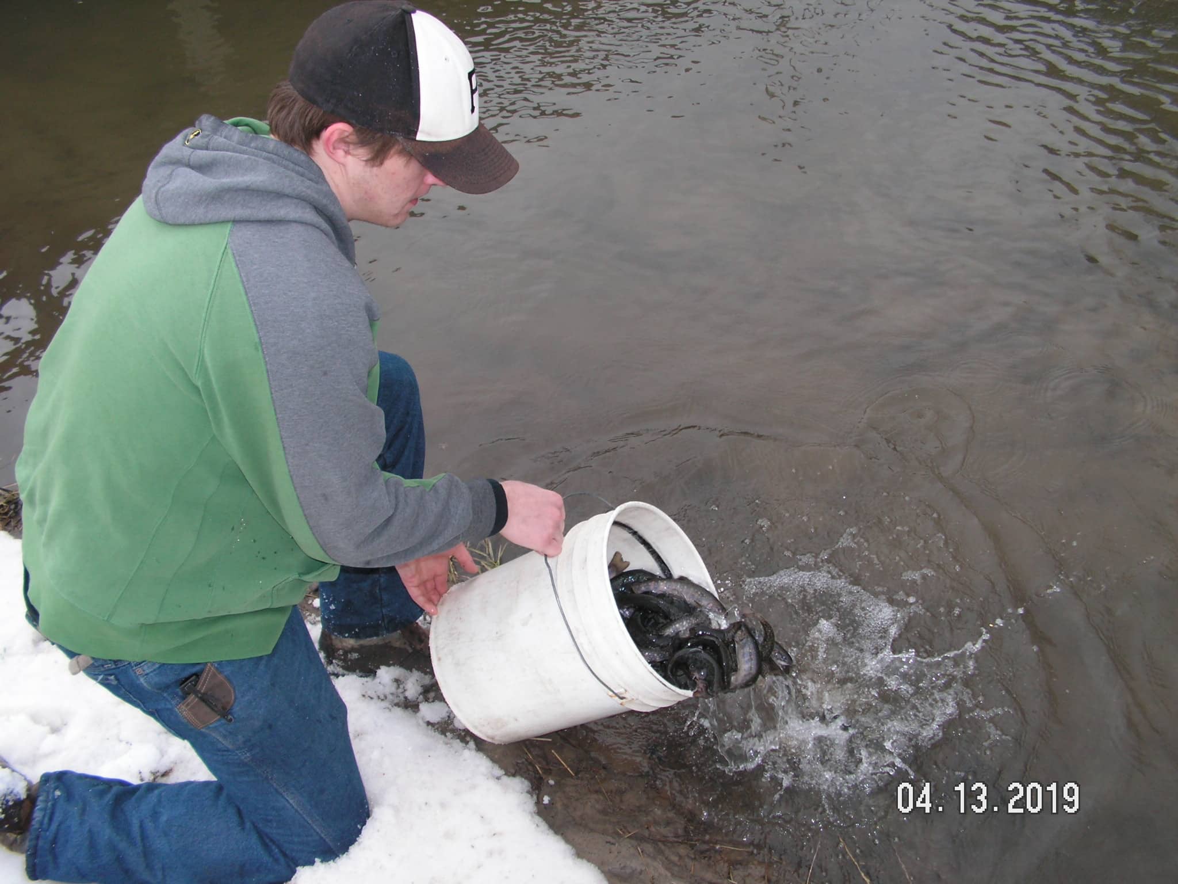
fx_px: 1225
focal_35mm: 36
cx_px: 589
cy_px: 442
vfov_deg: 39.7
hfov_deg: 51.4
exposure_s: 1/500
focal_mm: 6
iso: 50
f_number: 3.2
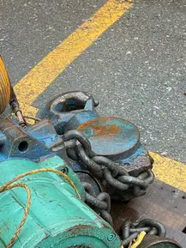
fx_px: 472
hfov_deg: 21.5
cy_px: 294
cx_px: 3
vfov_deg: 26.3
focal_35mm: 66
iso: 100
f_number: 1.6
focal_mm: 4.2
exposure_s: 1/121
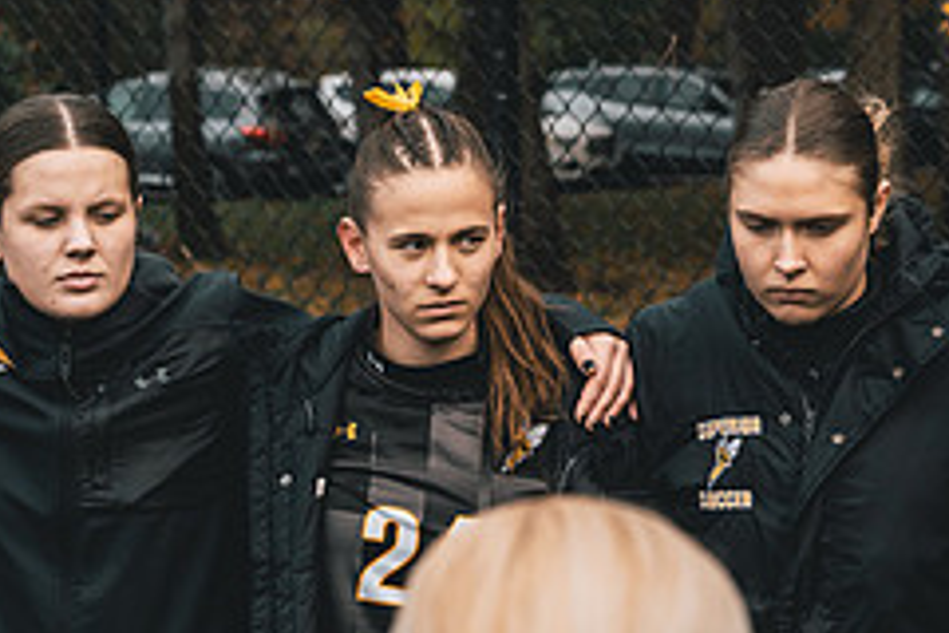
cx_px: 490
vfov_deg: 7.1
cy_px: 326
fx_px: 5087
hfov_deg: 10.7
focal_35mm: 193
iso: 800
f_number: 6.3
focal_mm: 80
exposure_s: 1/1000
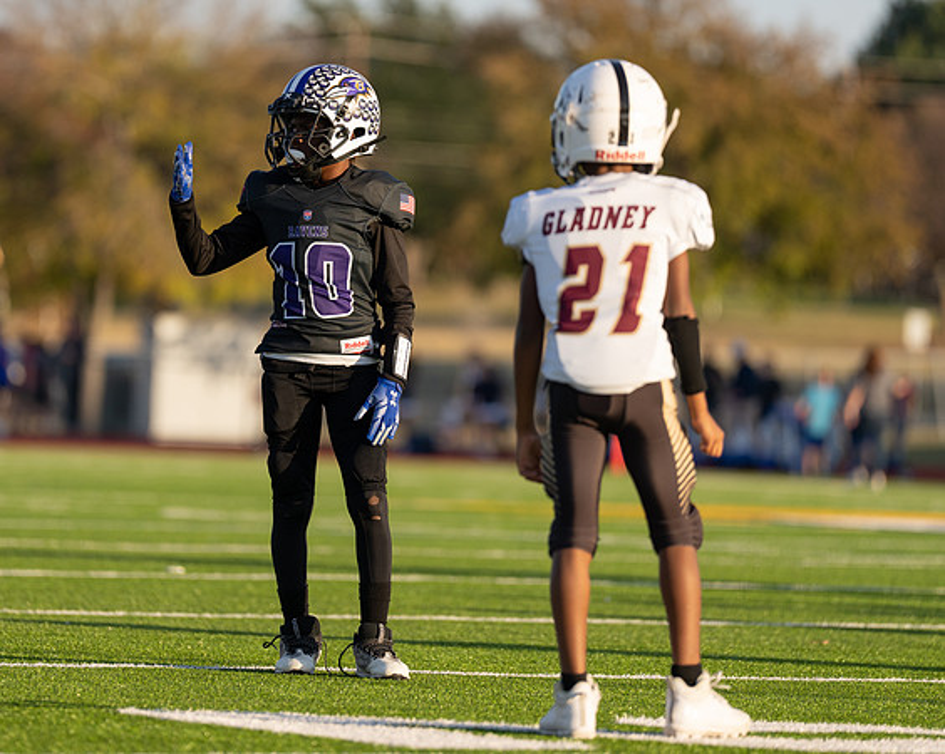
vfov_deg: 5.0
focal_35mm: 308
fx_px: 8613
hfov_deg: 6.3
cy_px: 301
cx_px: 345
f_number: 2.8
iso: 160
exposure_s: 1/1250
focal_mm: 200
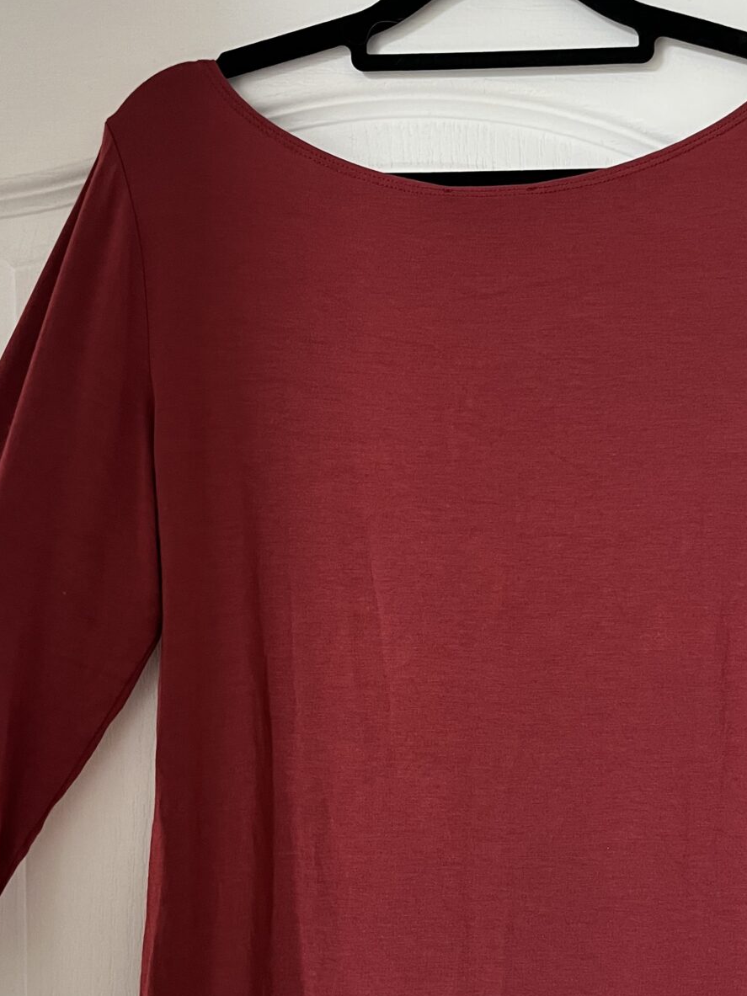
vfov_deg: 41.7
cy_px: 630
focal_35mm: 45
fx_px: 1295
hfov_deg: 32.1
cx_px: 431
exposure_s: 1/50
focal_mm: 5.1
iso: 200
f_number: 1.6
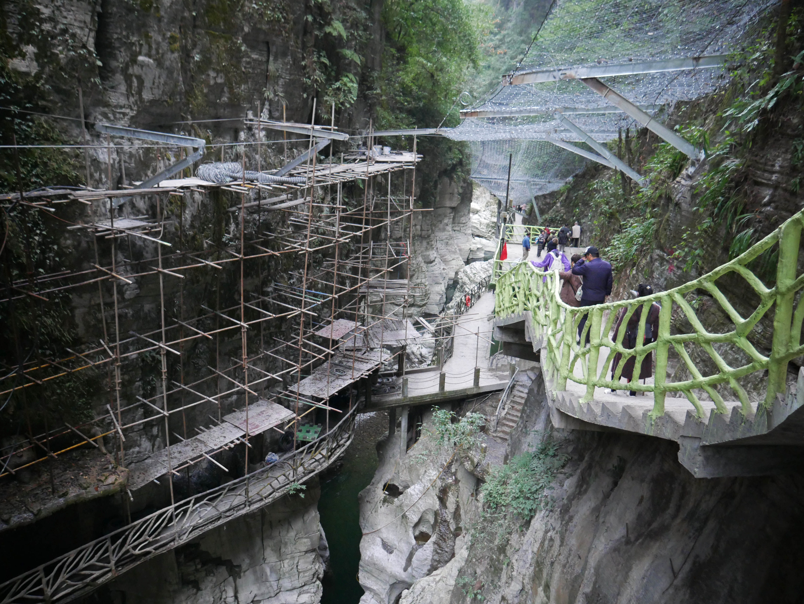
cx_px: 402
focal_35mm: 30
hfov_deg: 59.9
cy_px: 302
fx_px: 697
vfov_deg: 46.8
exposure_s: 1/60
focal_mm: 15
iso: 2000
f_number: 3.6
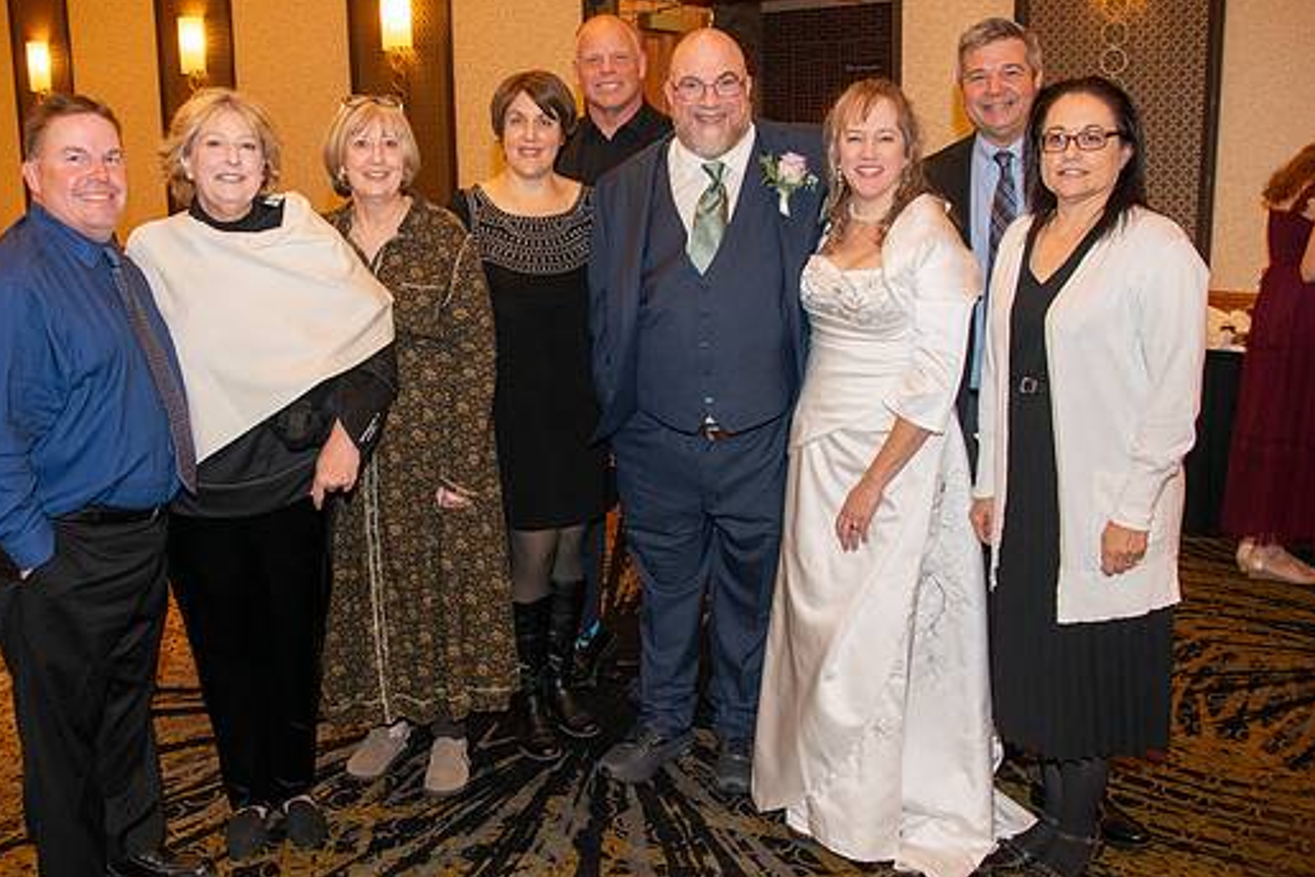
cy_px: 394
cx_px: 581
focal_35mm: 36
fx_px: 1315
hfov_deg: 53.0
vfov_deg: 36.8
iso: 2000
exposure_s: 1/60
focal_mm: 32
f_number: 5.6
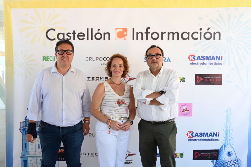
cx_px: 126
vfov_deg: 36.9
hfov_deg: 53.1
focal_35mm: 36
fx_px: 251
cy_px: 84
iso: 400
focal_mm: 36
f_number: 5
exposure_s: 1/160
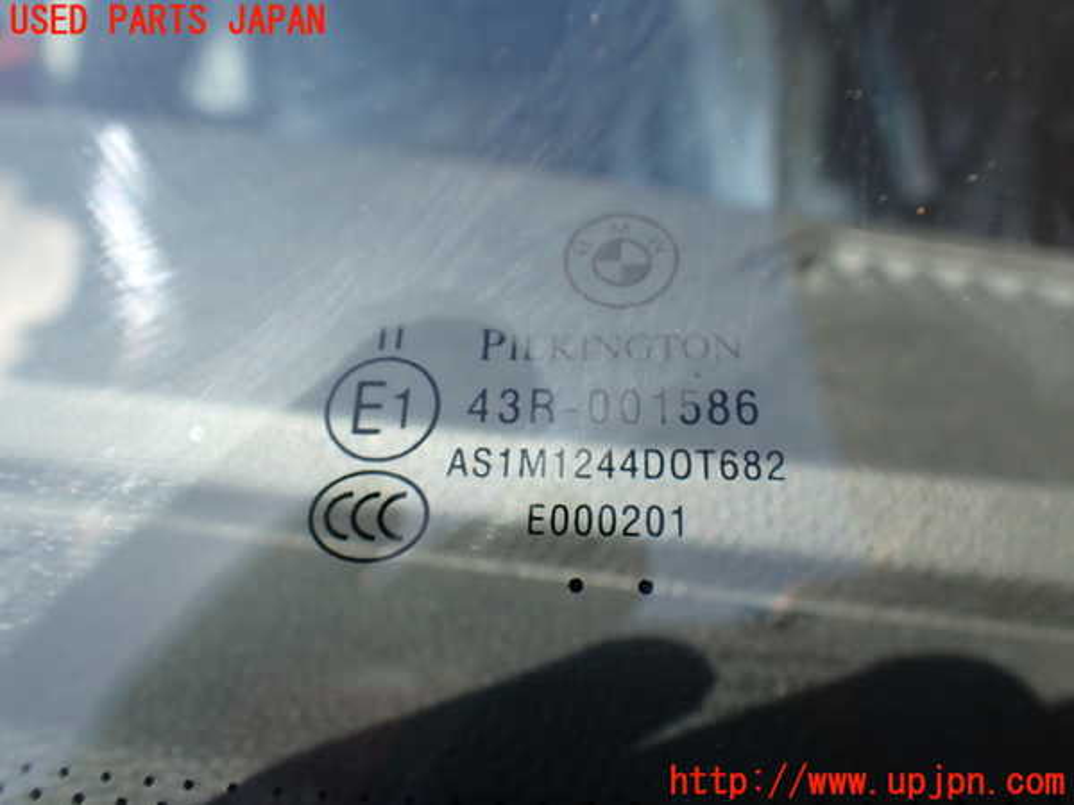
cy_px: 402
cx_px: 537
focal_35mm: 30
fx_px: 931
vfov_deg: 46.8
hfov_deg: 60.0
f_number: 3.2
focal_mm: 5.4
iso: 100
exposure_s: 1/400
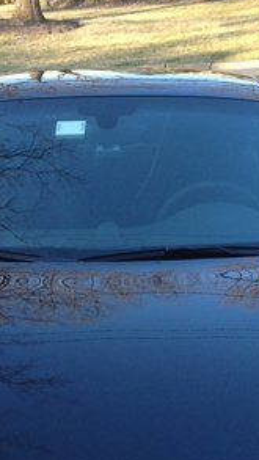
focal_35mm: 100
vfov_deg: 21.1
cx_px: 100
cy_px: 356
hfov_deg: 12.1
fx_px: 1220
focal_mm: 4.28
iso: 64
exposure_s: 1/120
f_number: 2.4
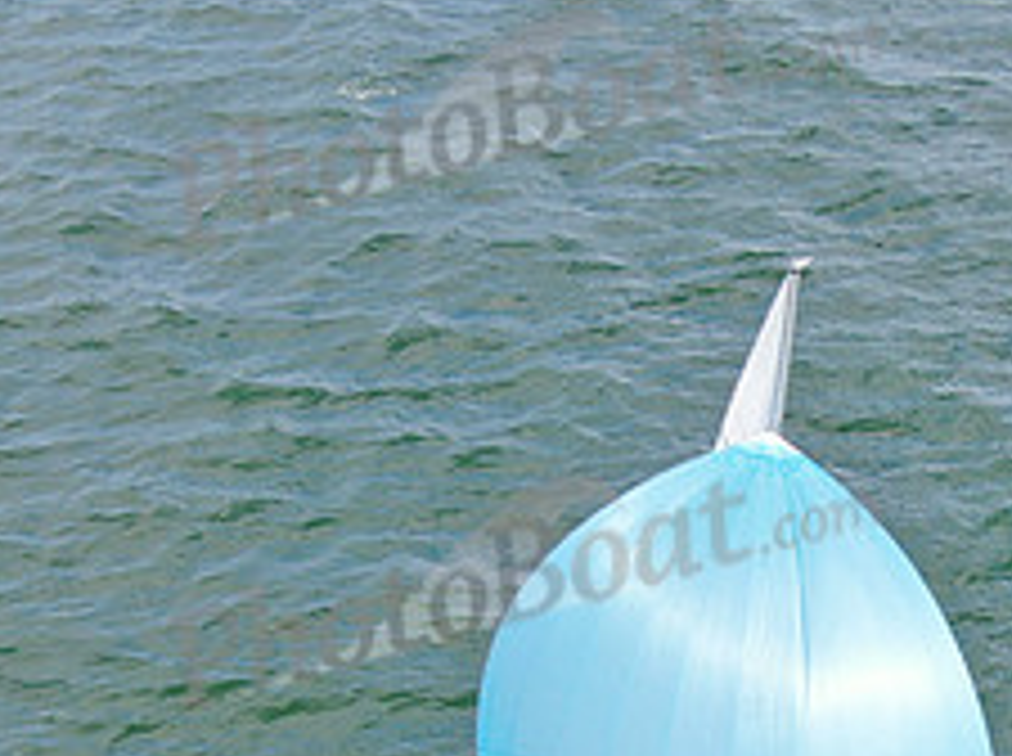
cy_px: 772
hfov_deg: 15.4
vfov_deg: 11.8
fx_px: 3619
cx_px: 1147
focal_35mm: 124
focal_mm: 8.6
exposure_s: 1/400
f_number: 3.8
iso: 100
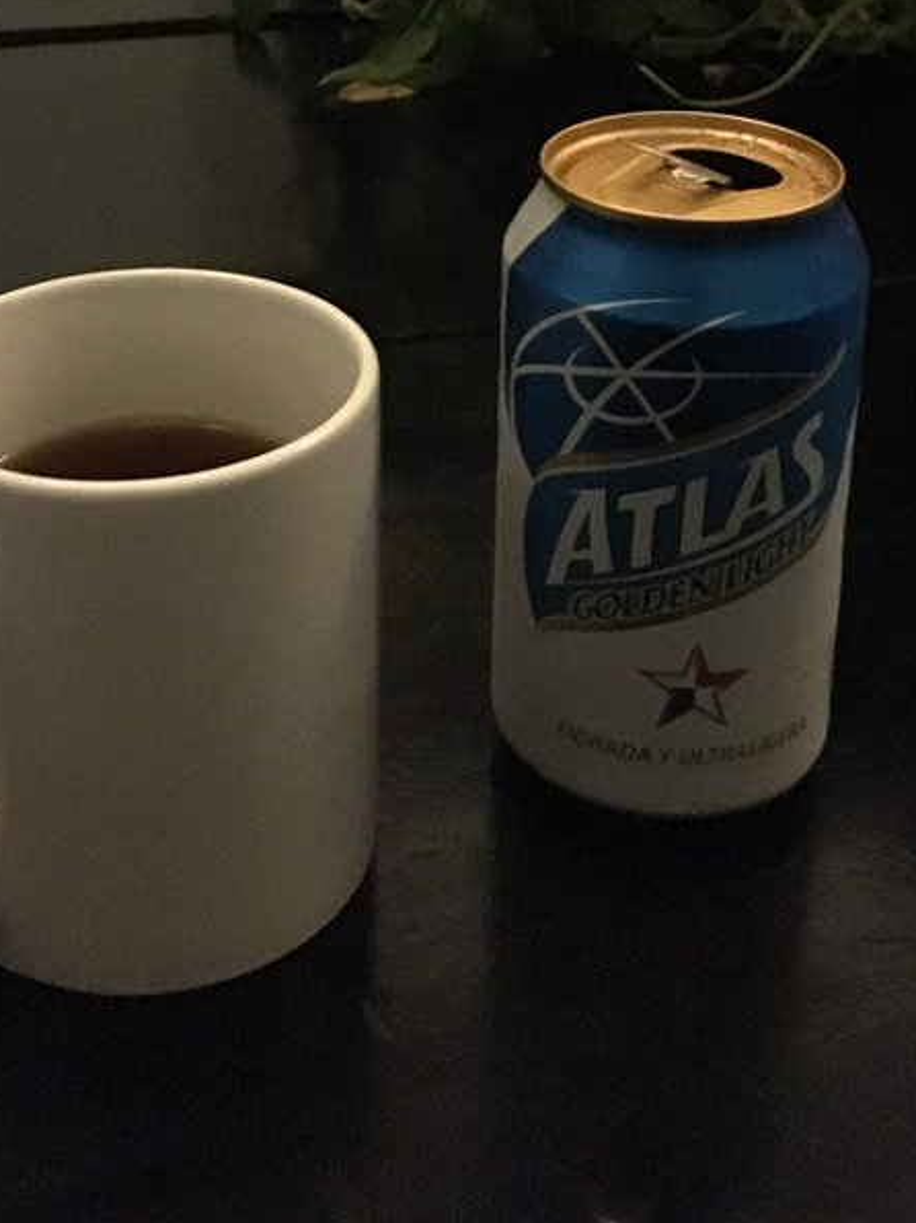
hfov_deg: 28.0
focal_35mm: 52
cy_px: 134
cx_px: 446
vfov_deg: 34.8
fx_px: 1835
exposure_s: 1/15
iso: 2000
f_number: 2.2
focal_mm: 4.15
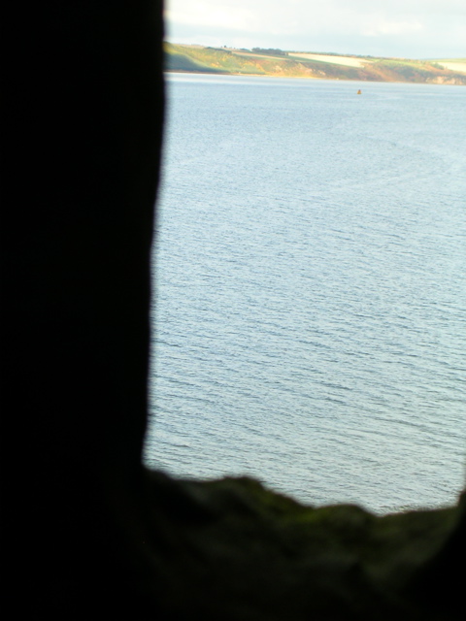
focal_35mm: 115
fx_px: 2064
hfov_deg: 12.9
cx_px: 233
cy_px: 310
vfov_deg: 17.1
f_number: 4.9
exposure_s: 1/96.3
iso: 50
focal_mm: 17.4
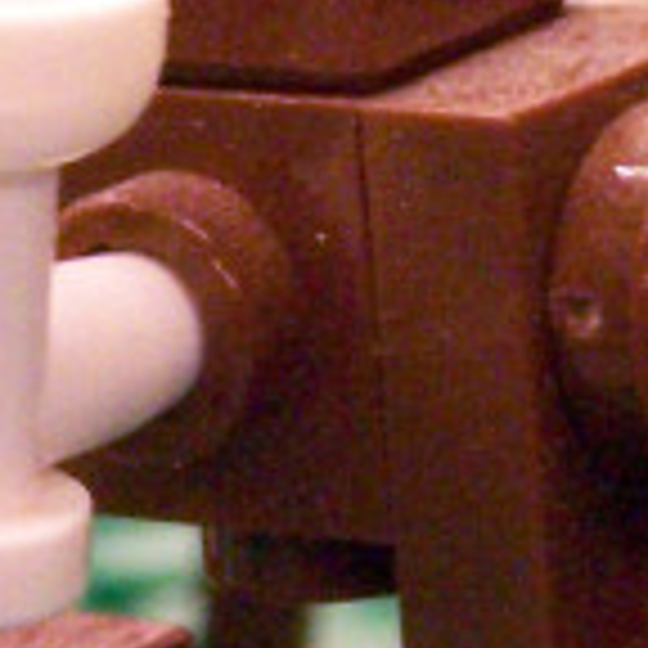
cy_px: 720
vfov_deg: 2.6
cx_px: 135
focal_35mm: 661
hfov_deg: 2.7
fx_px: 13999
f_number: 6.3
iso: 400
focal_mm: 17.5
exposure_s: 1/3
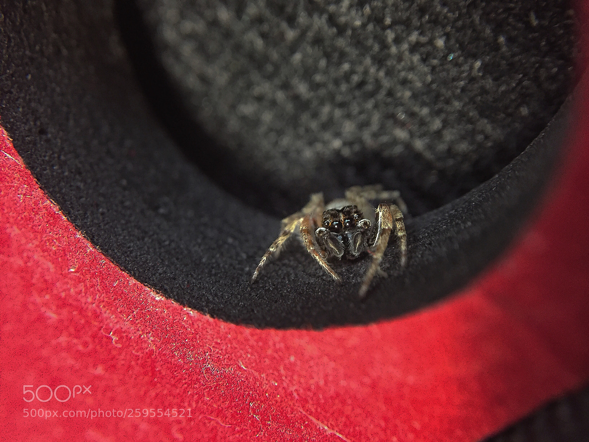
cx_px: 294
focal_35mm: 29
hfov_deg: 61.7
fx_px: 493
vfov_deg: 48.2
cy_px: 221
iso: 250
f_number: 2.2
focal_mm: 4.15
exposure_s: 1/25
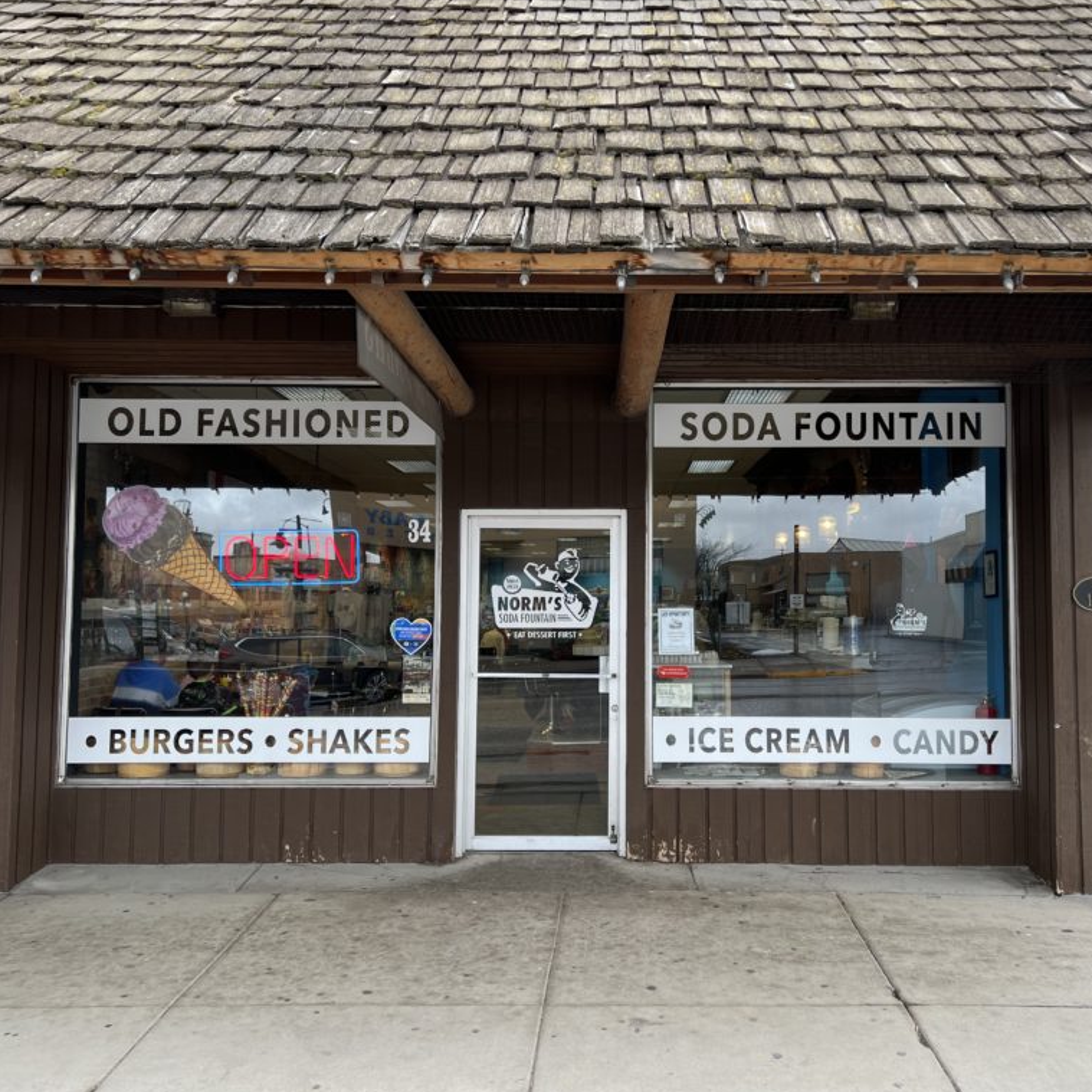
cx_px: 619
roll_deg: +0.3
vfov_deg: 52.5
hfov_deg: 52.4
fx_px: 1106
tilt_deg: +4.4
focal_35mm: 31
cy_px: 548
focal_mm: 5.7
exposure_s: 1/121
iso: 32
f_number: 1.5
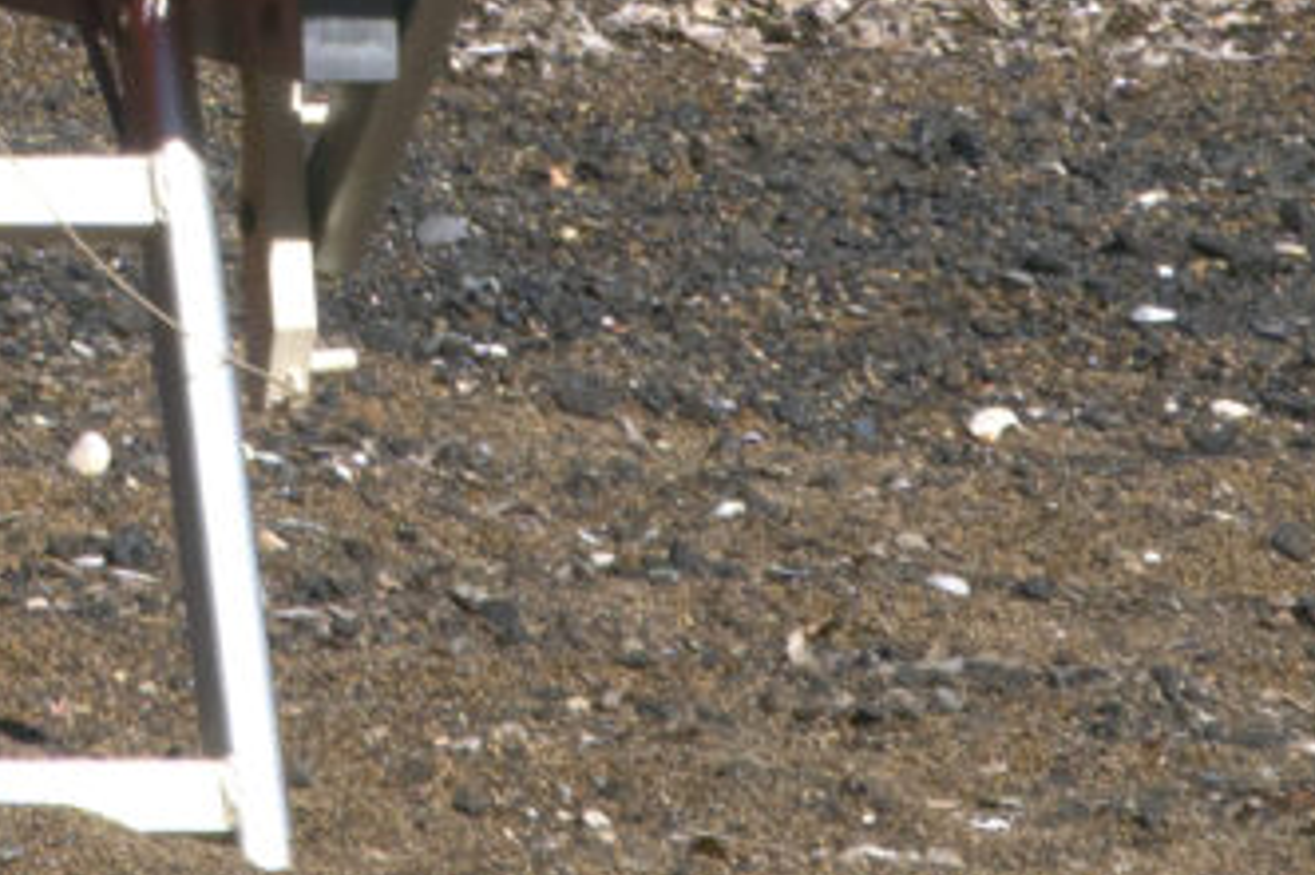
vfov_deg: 3.1
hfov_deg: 4.7
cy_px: -2306
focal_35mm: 428
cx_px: -2333
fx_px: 15620
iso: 100
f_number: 10
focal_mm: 37
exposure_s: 1/500
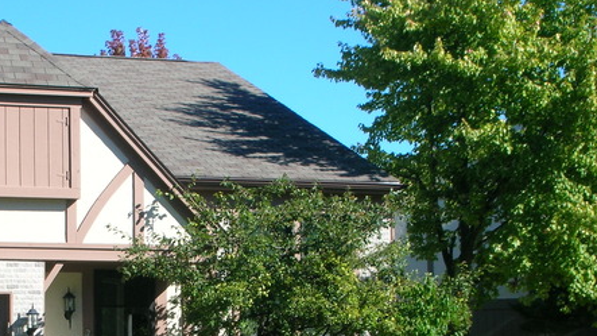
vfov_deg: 10.9
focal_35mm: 110
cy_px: 319
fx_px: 1741
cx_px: 177
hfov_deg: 19.4
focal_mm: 11.7
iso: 50
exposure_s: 1/125
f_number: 6.6
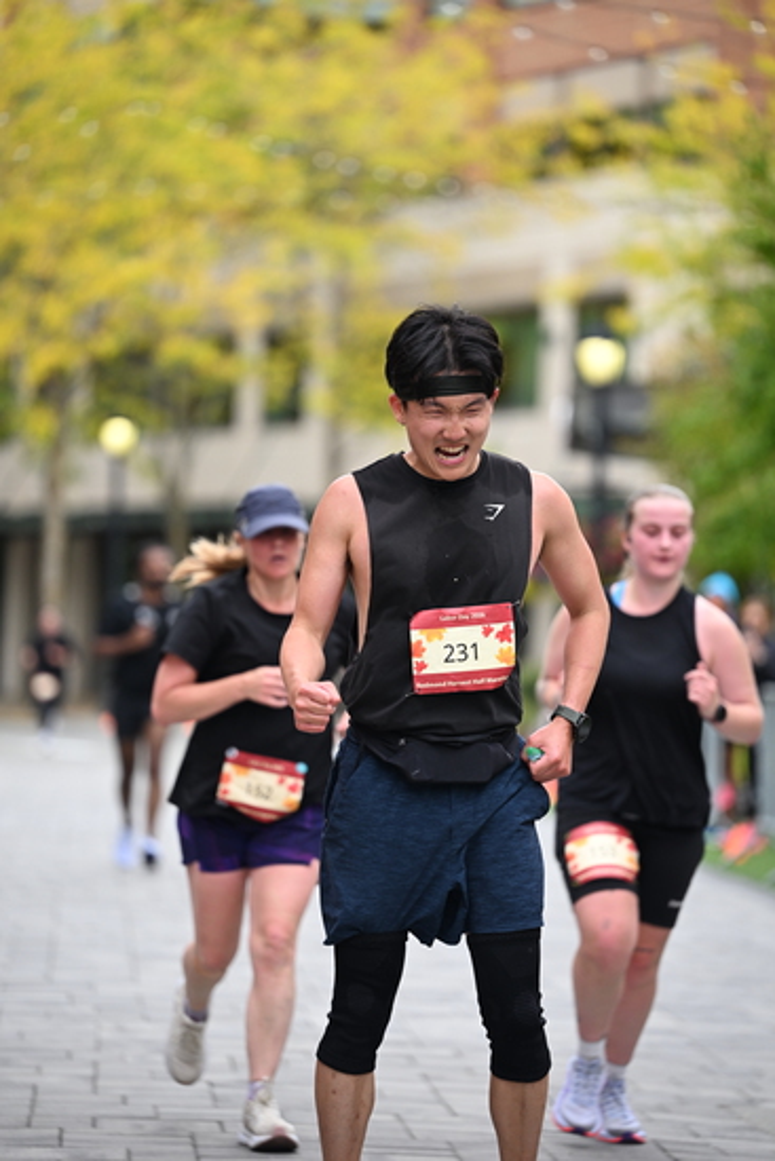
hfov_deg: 8.9
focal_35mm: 155
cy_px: 580
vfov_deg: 13.2
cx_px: 388
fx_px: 5002
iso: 640
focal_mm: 155
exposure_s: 1/2000
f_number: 2.8
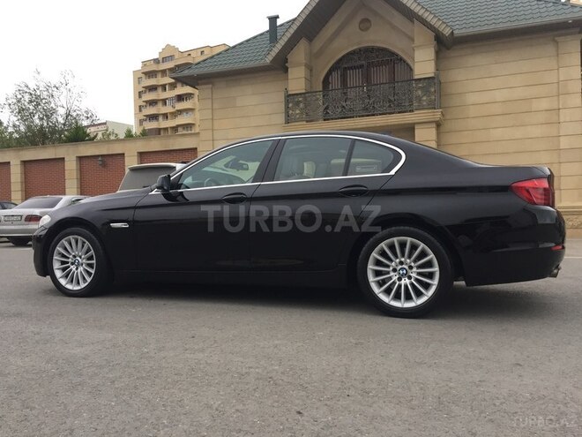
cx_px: 291
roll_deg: +0.6
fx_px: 488
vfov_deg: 48.2
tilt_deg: -0.8
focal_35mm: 29
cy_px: 218
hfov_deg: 61.7
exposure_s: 1/33
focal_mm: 4.15
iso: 40
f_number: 2.2
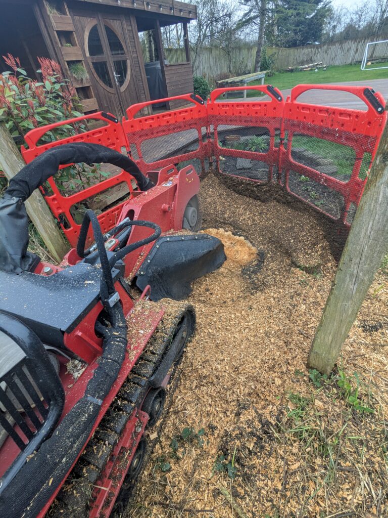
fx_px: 239
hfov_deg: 78.1
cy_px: 259
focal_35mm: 16
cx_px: 194
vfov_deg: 94.5
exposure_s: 1/100
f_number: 2.2
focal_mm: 2.35
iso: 56
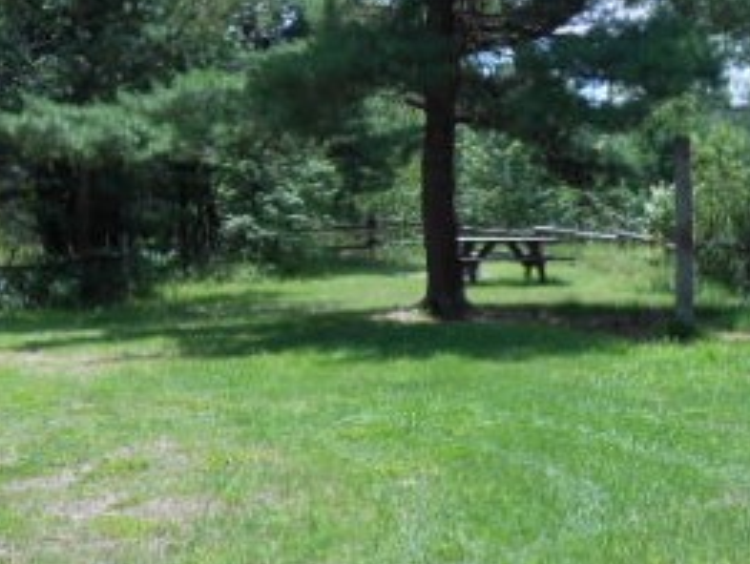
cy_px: 431
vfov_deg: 17.1
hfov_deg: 22.7
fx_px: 1865
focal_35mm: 86
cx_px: 411
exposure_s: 1/320
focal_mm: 7.8
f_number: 4.5
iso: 80
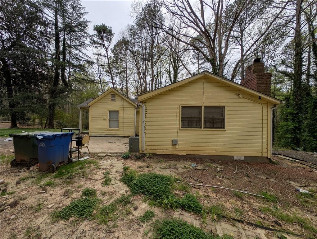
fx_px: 110
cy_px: 120
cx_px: 158
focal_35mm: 12
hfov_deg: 110.5
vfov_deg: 94.6
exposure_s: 1/1555
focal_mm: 2.23
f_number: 1.95
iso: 41
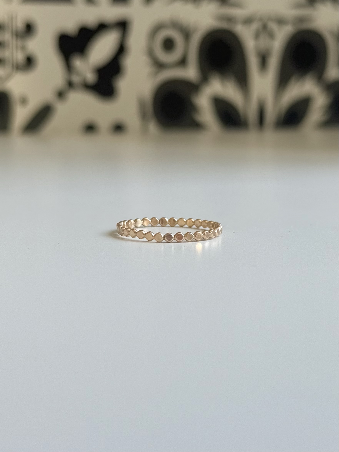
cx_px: 170
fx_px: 627
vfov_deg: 39.7
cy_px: 226
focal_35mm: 48
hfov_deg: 30.3
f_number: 1.78
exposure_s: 1/312
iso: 100
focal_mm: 6.76
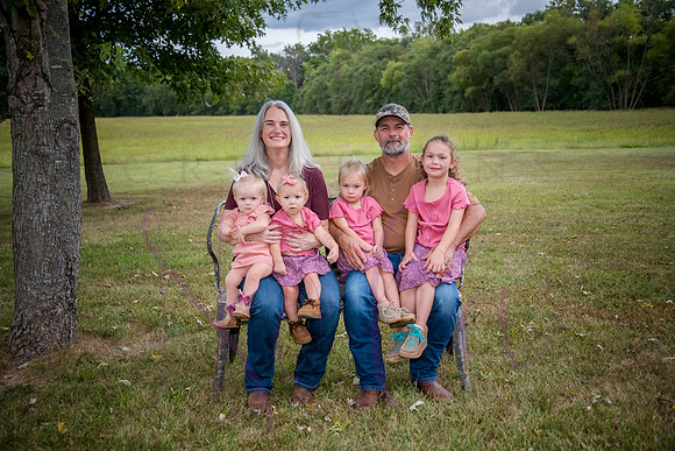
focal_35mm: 38
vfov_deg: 35.1
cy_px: 226
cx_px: 338
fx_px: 713
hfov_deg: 50.7
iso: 400
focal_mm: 38
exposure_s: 1/640
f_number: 4.2
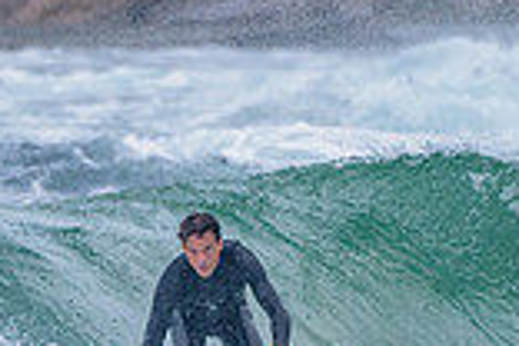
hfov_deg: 0.9
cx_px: 107
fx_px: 32940
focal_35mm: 2285
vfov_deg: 0.6
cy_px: 282
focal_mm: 500
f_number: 5.6
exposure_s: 1/2000
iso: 560
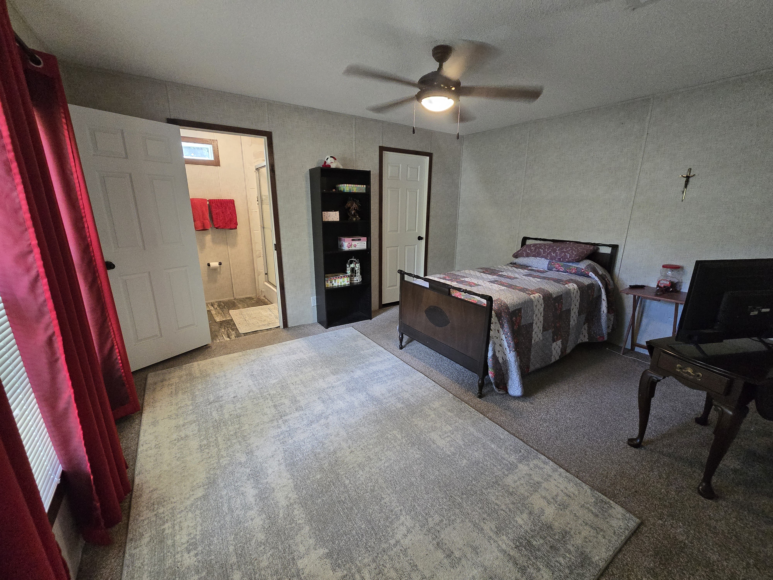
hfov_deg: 106.2
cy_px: 290
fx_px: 290
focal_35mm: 13
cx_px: 386
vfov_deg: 89.9
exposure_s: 1/60
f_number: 2.2
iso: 500
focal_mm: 2.2
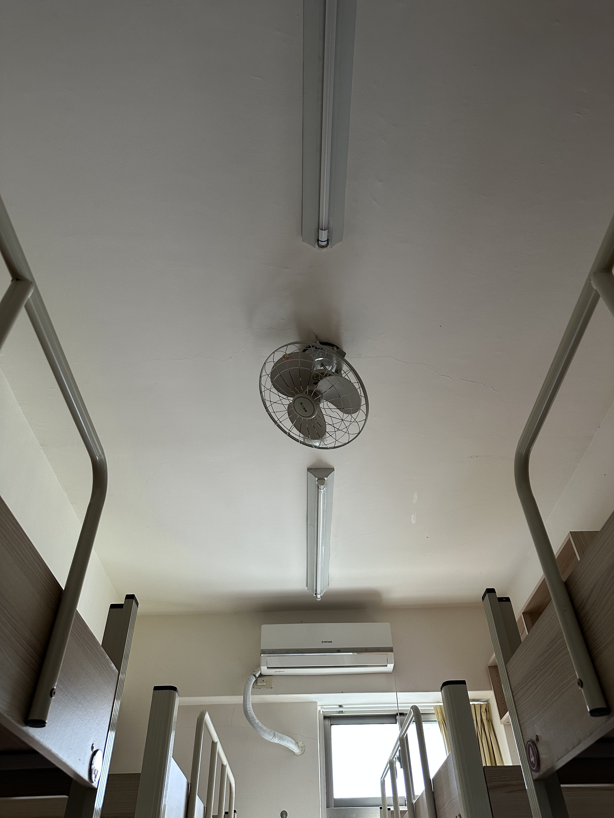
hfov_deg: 56.8
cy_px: 409
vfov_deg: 71.6
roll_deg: -0.2
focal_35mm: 24
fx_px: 568
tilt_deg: +42.8
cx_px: 307
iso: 200
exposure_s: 1/60
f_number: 1.78
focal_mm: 6.86
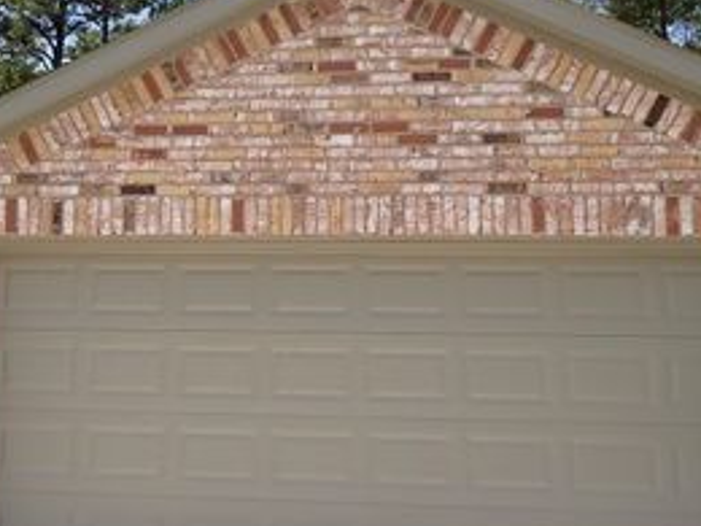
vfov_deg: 30.3
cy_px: 252
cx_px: 84
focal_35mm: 48
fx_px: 972
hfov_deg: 37.3
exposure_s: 1/160
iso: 100
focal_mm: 4.5
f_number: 8
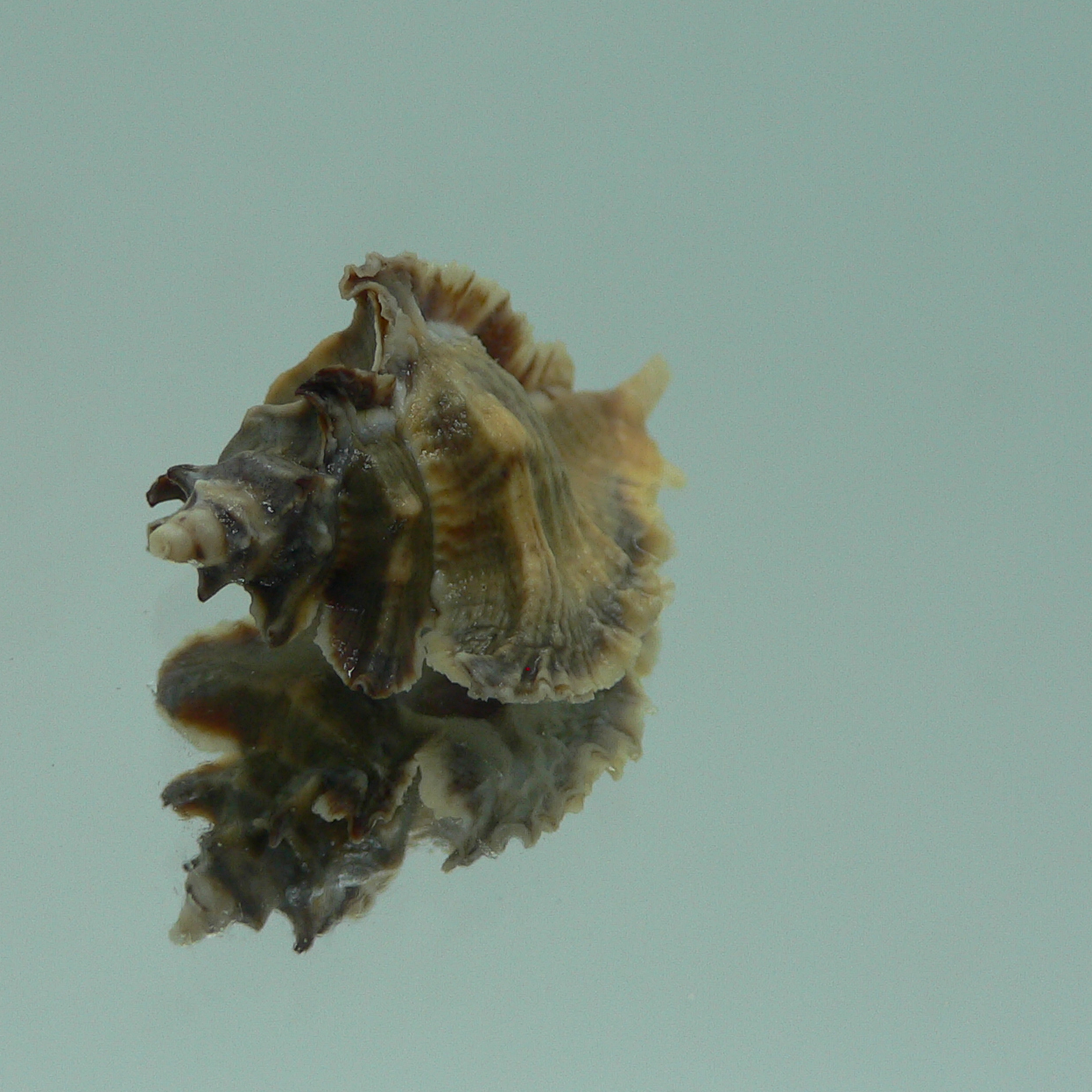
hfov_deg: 33.9
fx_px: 1785
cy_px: 539
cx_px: 429
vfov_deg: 34.0
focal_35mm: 50
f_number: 2.8
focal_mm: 4.6
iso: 80
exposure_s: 1/60
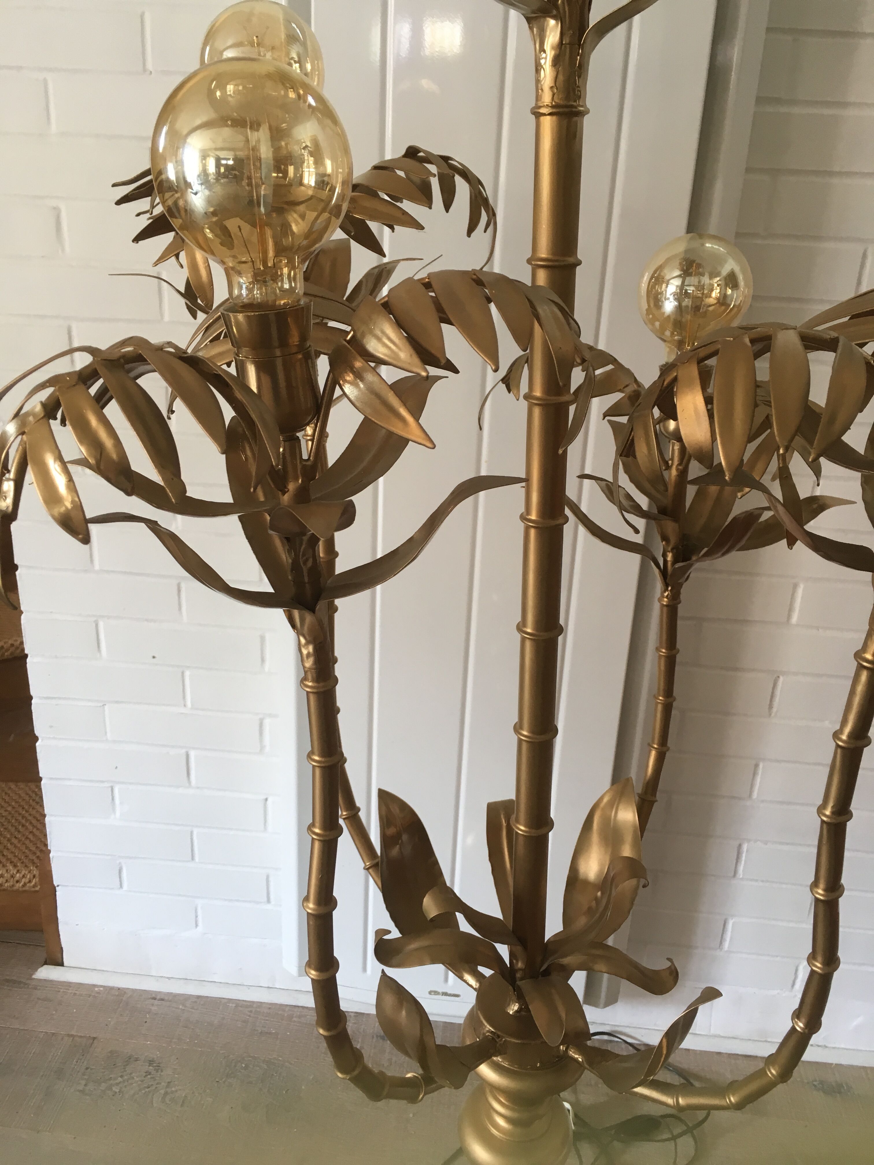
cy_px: 582
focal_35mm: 29
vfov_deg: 61.7
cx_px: 437
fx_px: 976
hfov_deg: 48.2
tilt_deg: -22.1
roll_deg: -2.4
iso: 64
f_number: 2.2
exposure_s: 1/33
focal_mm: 4.15
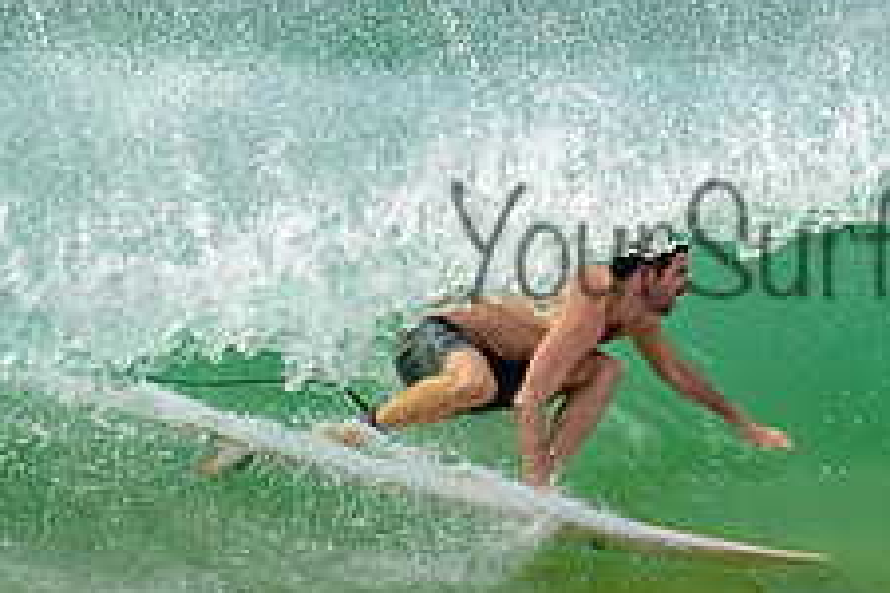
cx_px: 858
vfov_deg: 0.9
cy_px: 208
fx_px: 38242
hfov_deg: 1.3
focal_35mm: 1547
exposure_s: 1/2000
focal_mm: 600
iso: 1100
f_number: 11
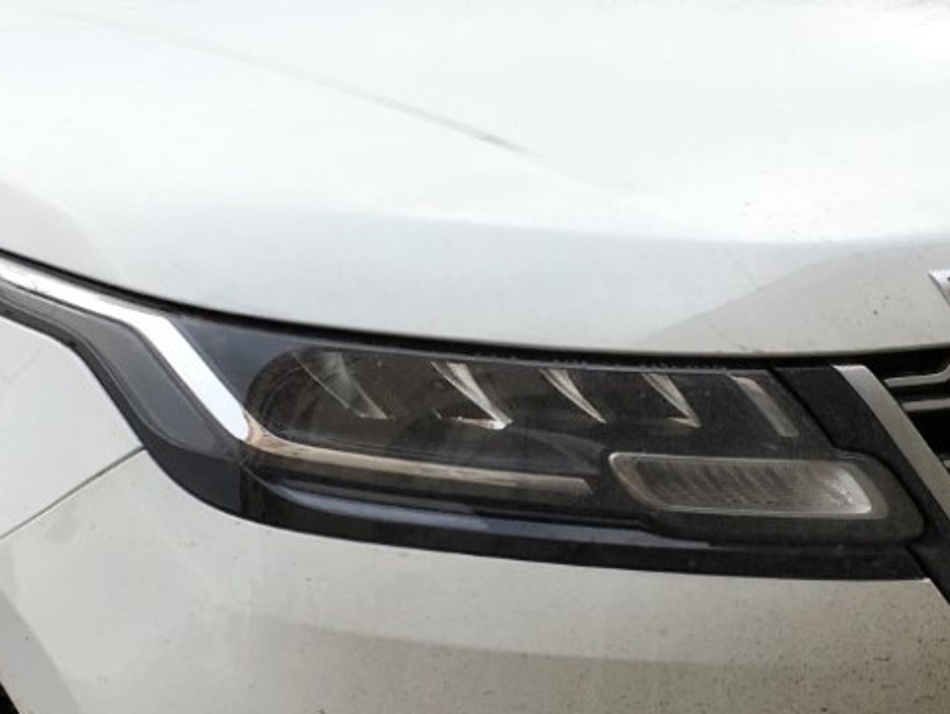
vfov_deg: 17.6
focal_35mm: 84
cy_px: 446
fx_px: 2307
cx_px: 529
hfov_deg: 23.3
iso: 25
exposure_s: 1/364
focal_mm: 4.15
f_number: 2.2
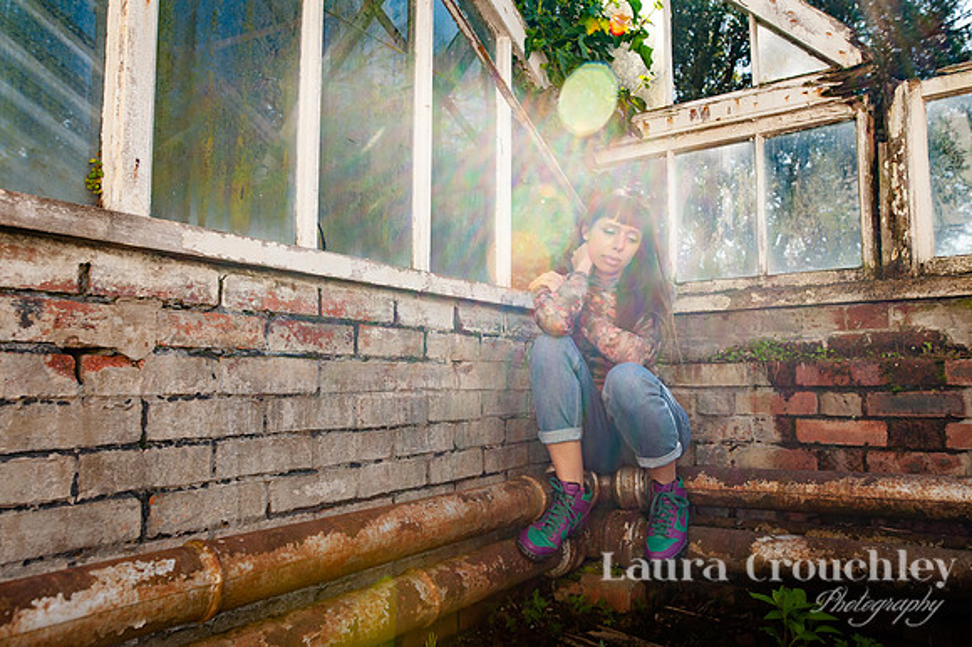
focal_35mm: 25
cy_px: 324
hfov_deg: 71.8
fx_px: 671
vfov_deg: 51.4
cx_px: 494
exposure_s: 1/640
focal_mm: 24
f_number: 5
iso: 320
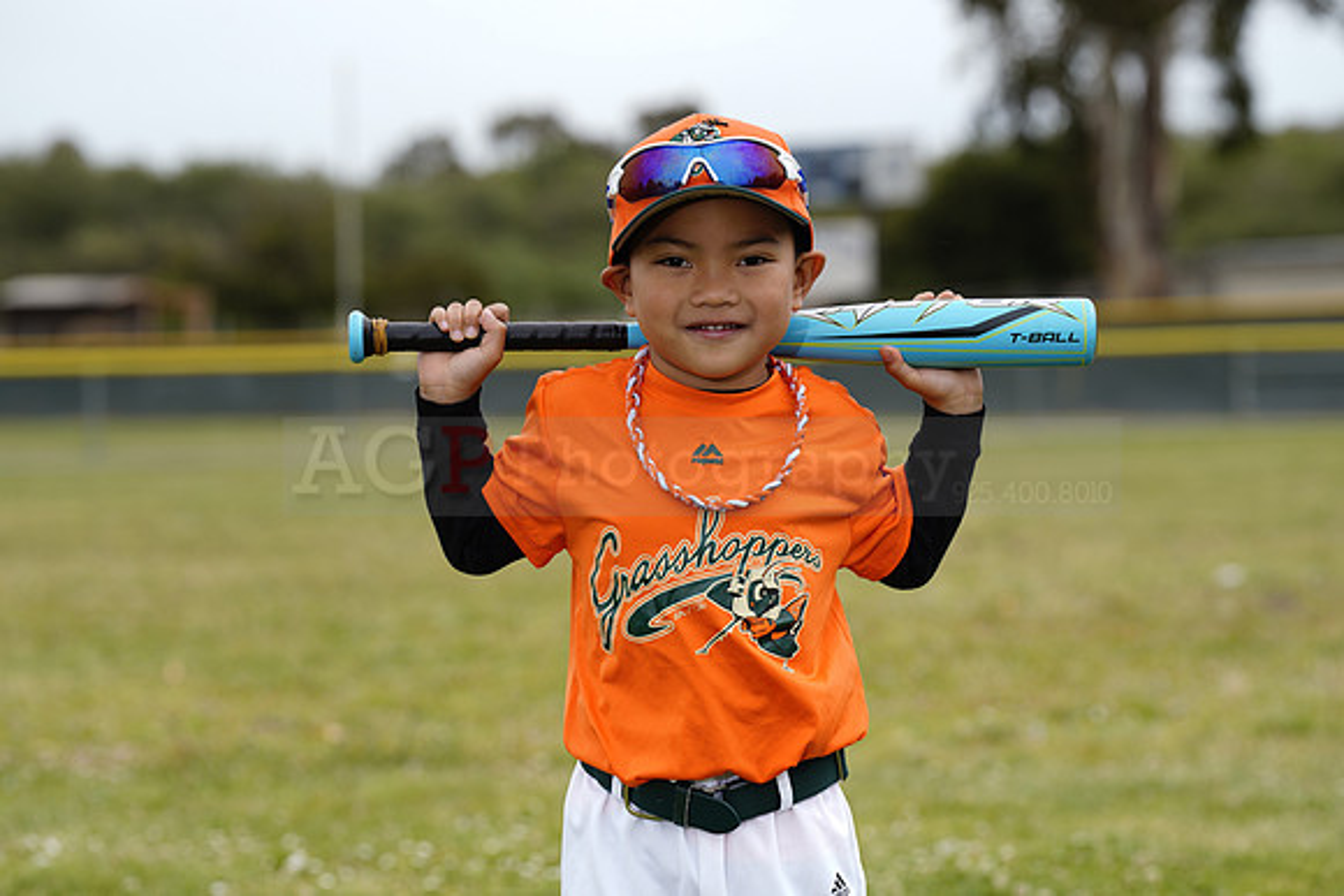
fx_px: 5377
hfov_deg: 14.2
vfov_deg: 9.5
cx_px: 672
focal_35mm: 144
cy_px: 448
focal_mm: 144
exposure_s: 1/250
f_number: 5.6
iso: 50
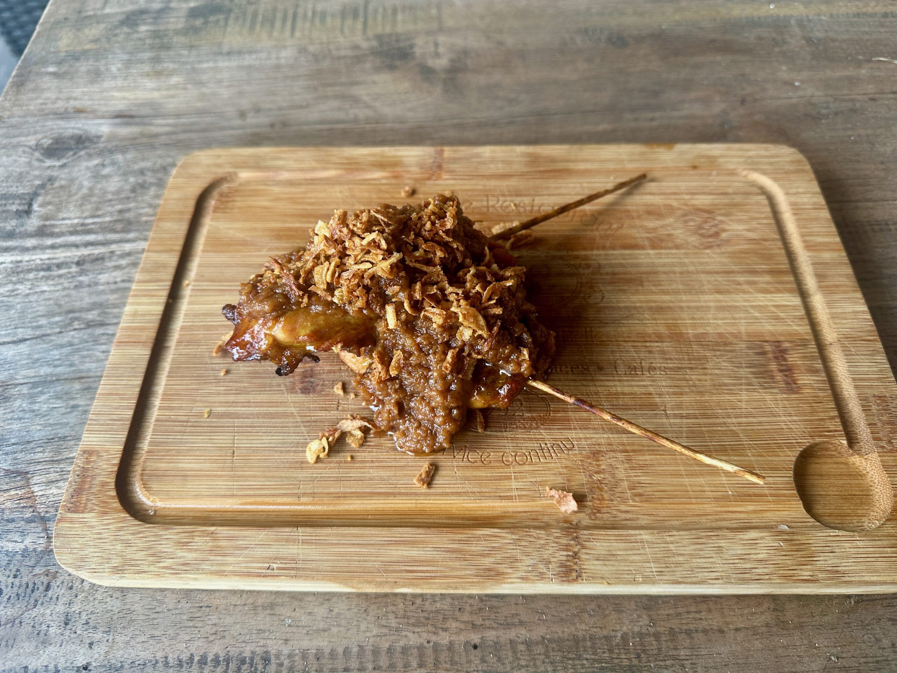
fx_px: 622
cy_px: 336
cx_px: 448
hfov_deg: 71.6
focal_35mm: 24
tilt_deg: -58.0
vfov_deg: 56.8
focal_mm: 6.86
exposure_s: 1/121
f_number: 1.78
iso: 160
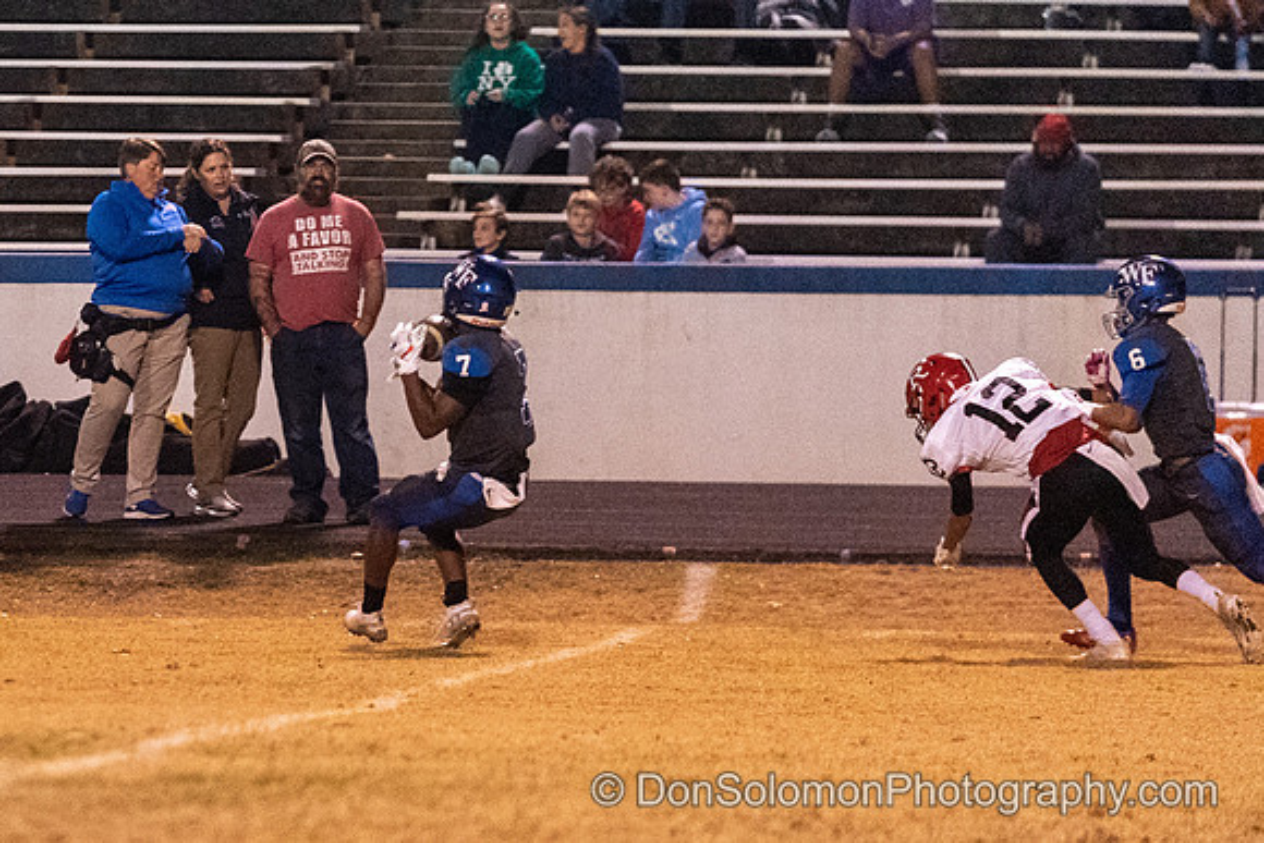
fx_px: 12499
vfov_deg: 3.9
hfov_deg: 5.8
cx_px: 61
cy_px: 384
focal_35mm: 356
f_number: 2.8
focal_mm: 187
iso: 8000
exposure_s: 1/800
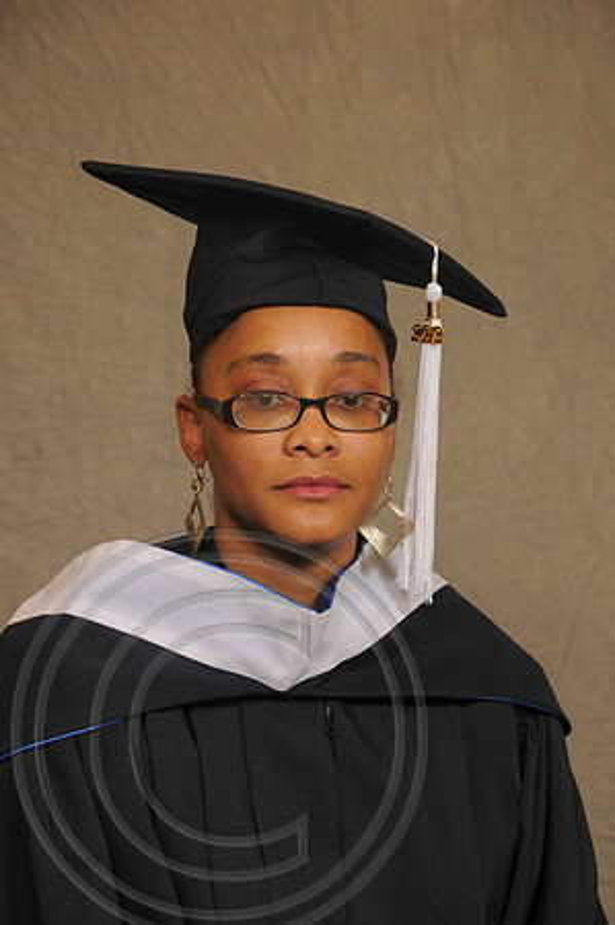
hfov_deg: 10.7
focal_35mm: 128
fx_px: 3275
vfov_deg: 16.1
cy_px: 462
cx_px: 308
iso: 200
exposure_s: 1/60
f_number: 6.3
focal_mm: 85
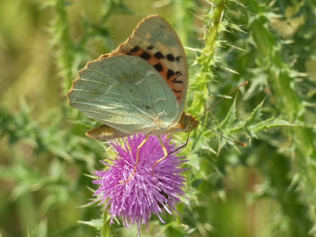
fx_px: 3396
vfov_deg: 4.0
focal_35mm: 372
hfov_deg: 5.3
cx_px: 158
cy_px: 118
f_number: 5.6
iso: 100
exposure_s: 1/125
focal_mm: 66.7
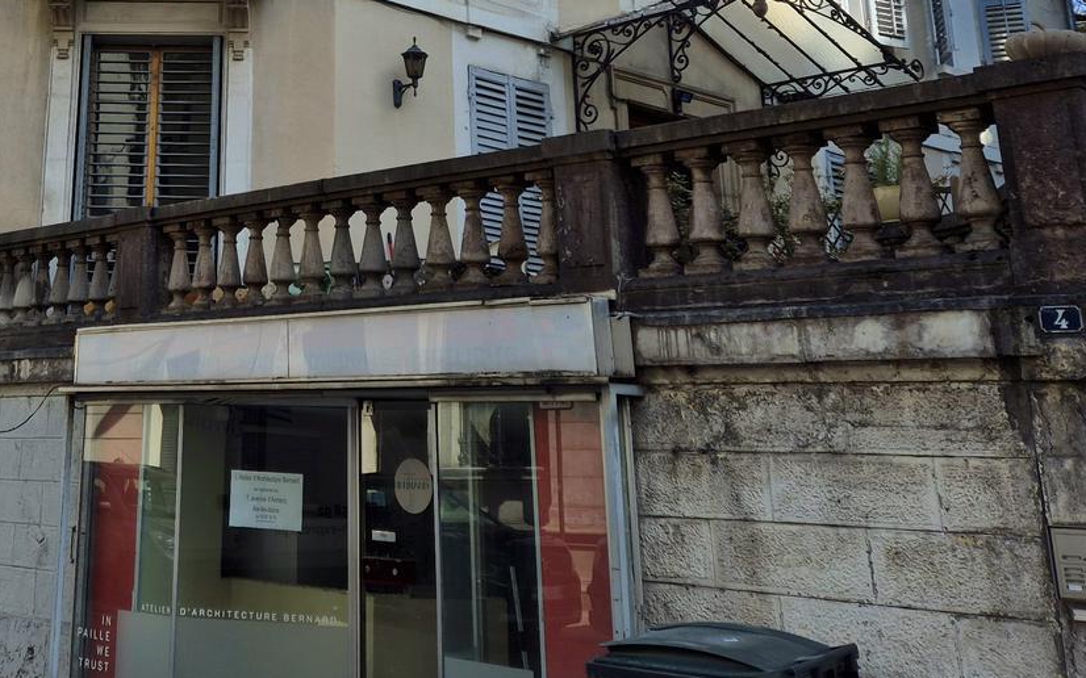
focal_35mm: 51
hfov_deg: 38.0
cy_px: -42
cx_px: 205
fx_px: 1509
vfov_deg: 23.9
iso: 25
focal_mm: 5.4
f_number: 1.8
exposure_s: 1/1429
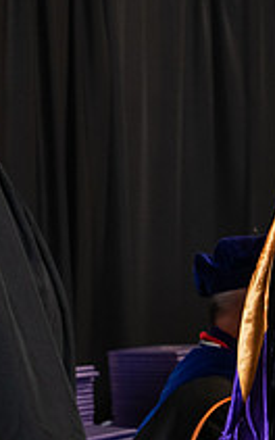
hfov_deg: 6.6
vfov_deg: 10.7
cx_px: 490
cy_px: 193
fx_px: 2349
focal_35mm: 196
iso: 2000
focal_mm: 70
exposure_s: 1/125
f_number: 5
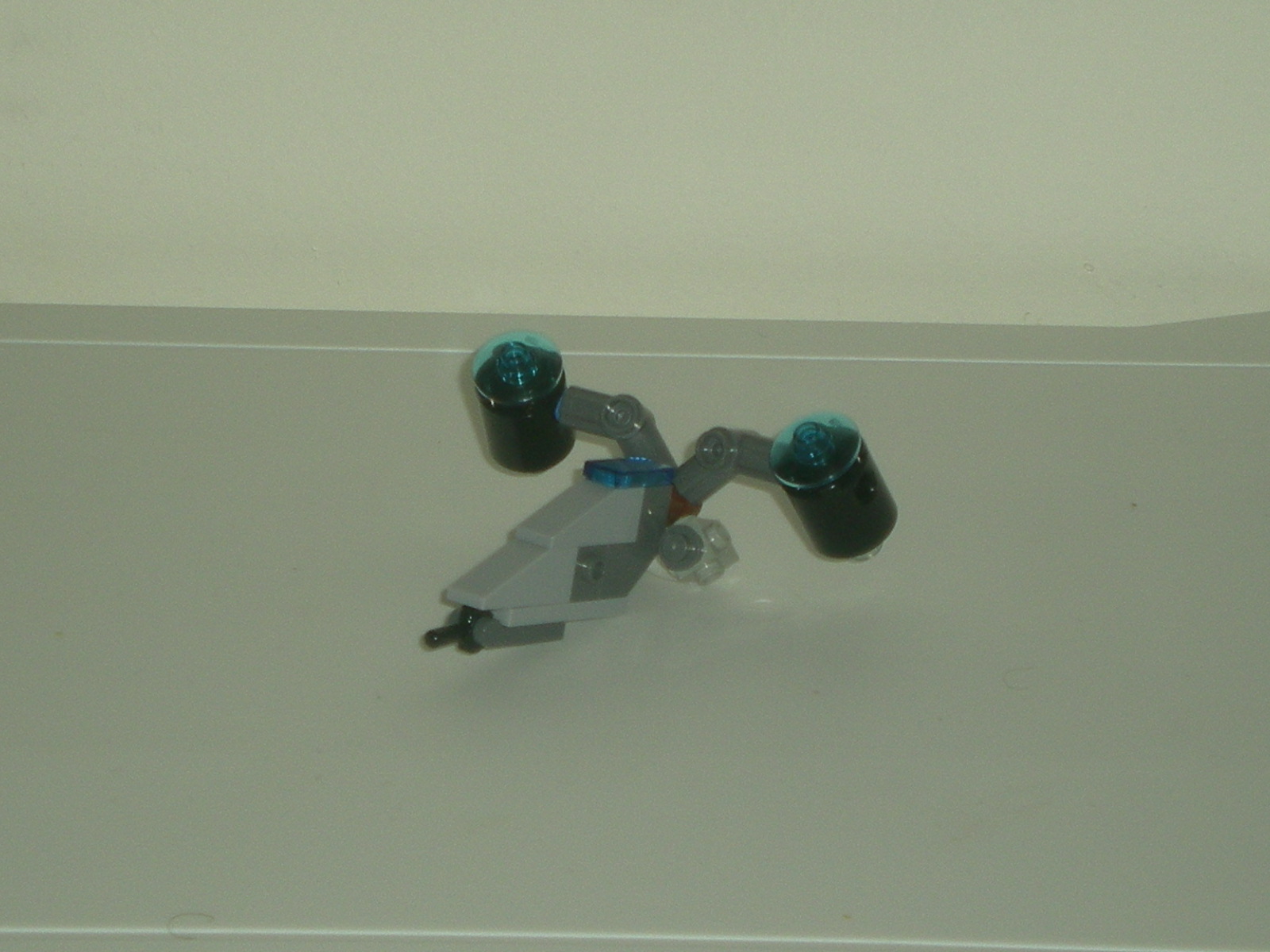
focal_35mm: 74
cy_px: 476
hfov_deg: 26.3
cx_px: 635
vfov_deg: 19.9
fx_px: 2715
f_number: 4.6
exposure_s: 1/120
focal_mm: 12.3
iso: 50
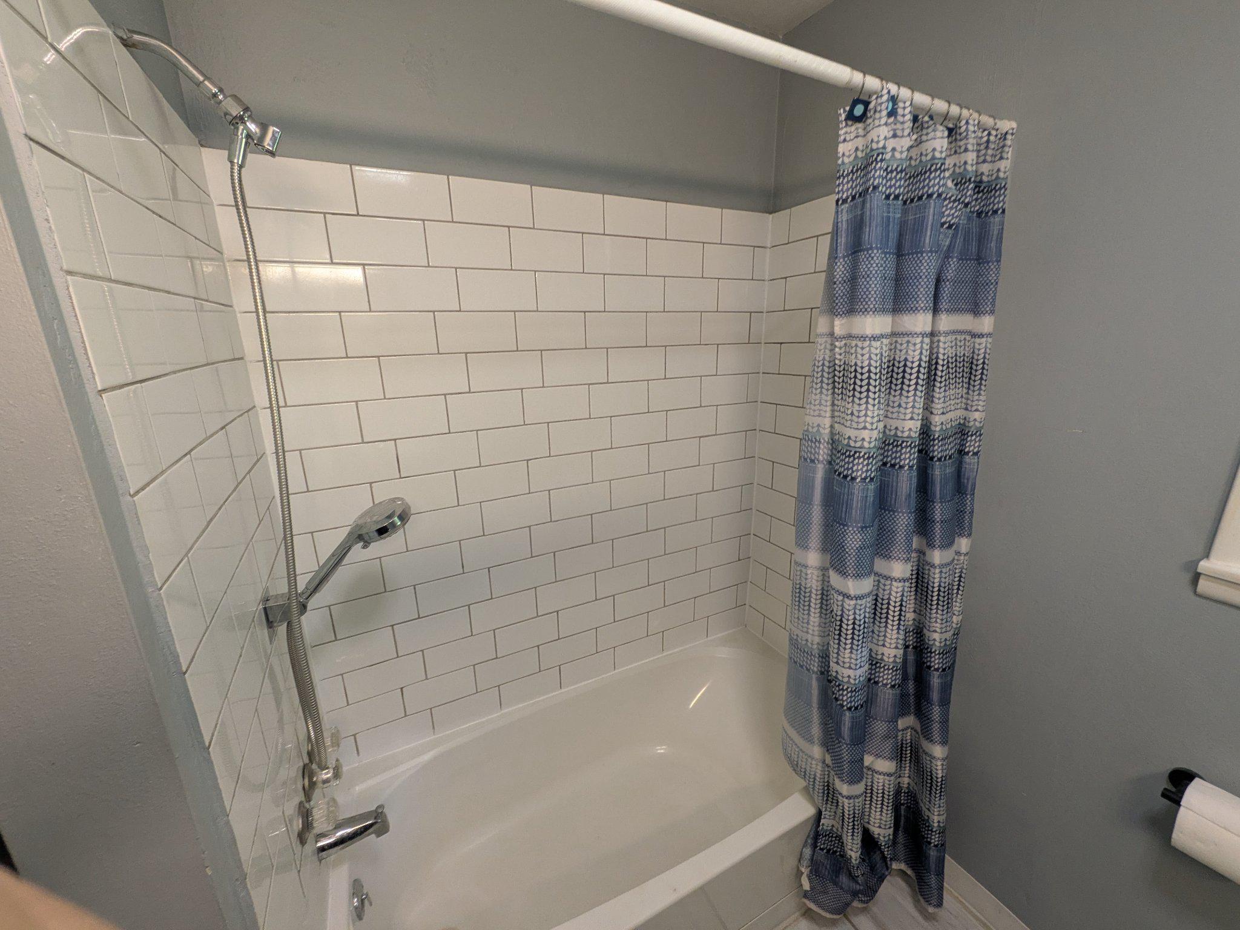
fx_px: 502
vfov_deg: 85.7
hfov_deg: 102.1
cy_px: 465
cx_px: 620
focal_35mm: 14
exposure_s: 1/40
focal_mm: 1.83
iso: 110
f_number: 2.2
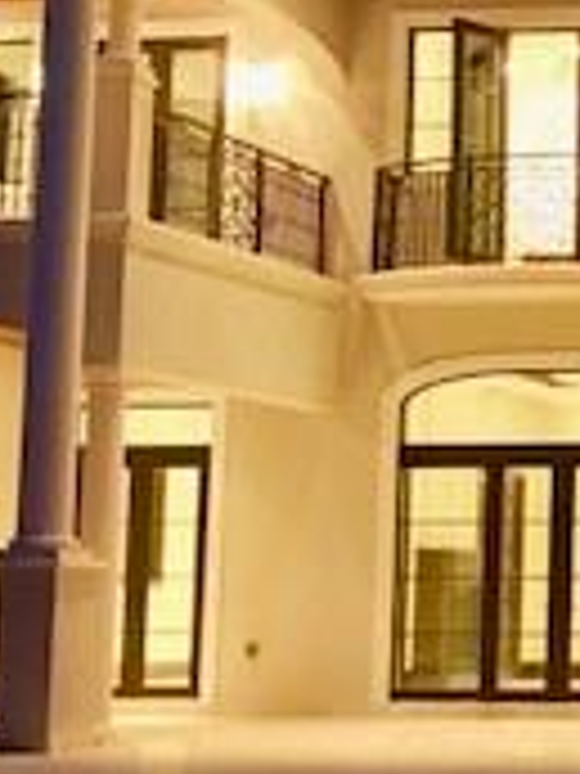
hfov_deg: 12.8
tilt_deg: +7.7
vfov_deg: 18.2
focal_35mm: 108
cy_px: 351
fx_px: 2413
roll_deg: +0.2
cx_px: 944
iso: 500
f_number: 1.8
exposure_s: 1/30
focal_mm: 3.99
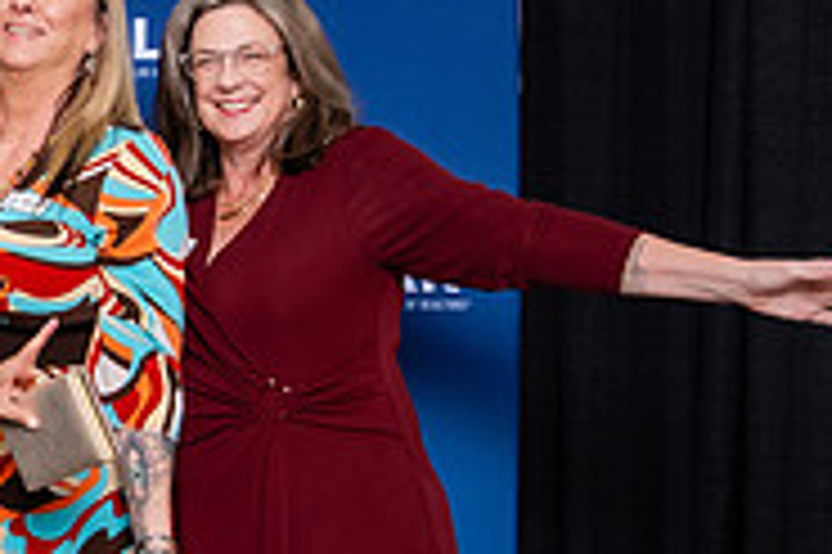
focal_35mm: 106
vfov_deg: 12.9
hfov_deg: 17.6
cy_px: 358
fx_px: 2448
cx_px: -366
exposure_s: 1/200
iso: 500
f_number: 5.6
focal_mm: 28
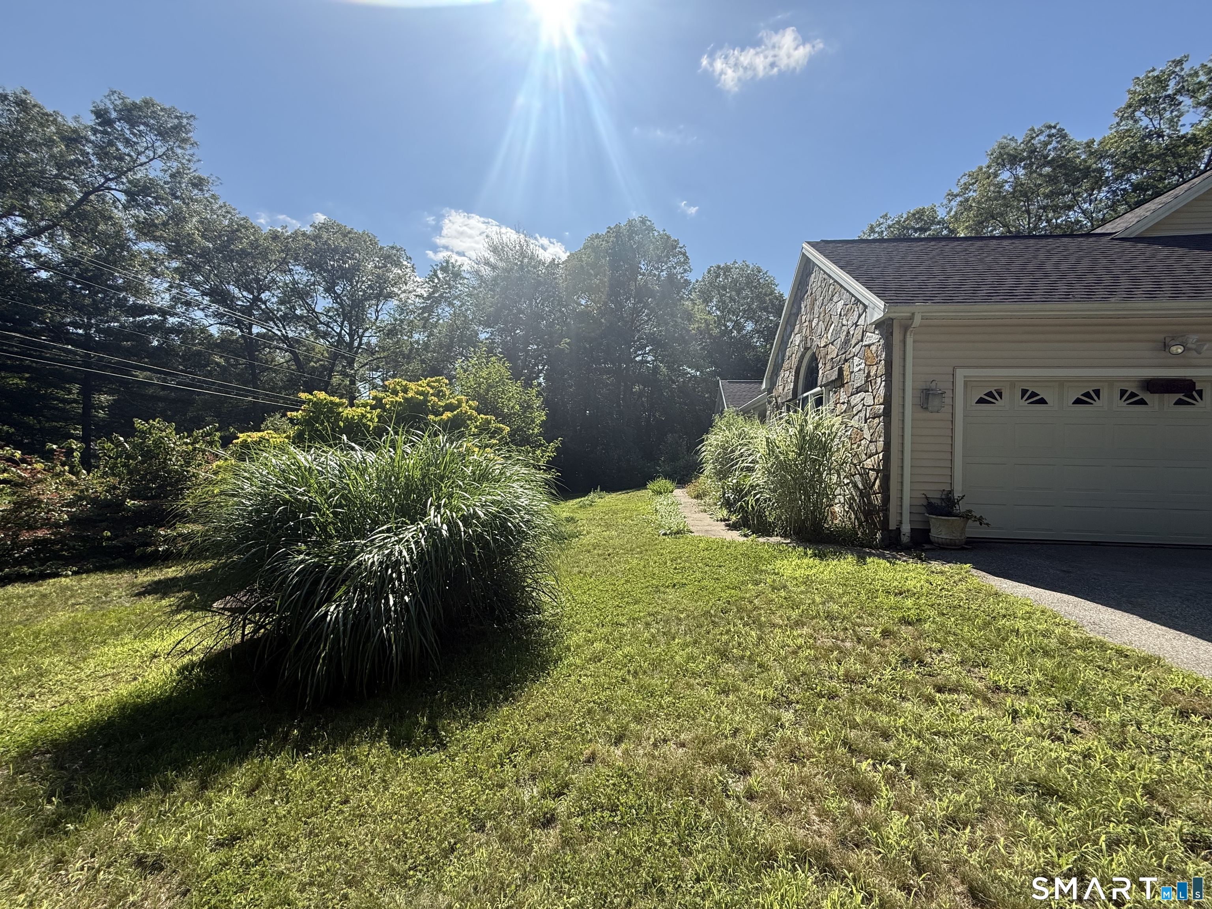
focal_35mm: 14
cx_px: 606
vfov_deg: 85.7
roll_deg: -1.1
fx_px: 490
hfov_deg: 102.1
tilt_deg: +0.5
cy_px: 454
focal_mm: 2.22
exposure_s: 1/1368
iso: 64
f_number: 2.2
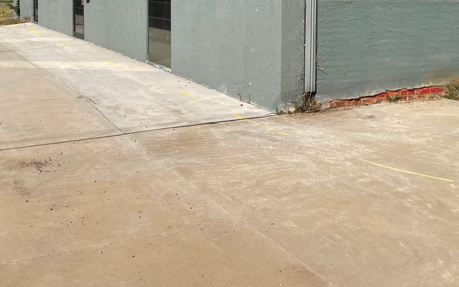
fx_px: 575
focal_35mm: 46
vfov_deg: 26.7
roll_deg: +0.1
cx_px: 119
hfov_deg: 42.3
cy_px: 13
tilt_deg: -3.5
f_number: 1.6
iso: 32
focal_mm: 4.2
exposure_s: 1/8403
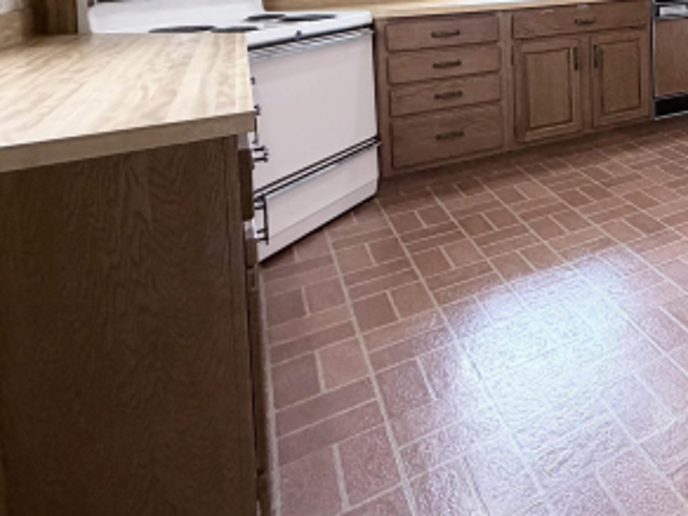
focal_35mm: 32
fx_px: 636
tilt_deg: +0.7
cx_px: 722
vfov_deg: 38.2
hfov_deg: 45.6
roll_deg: +2.3
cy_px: -24
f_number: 2.2
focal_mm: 2.22
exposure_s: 1/120
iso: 200
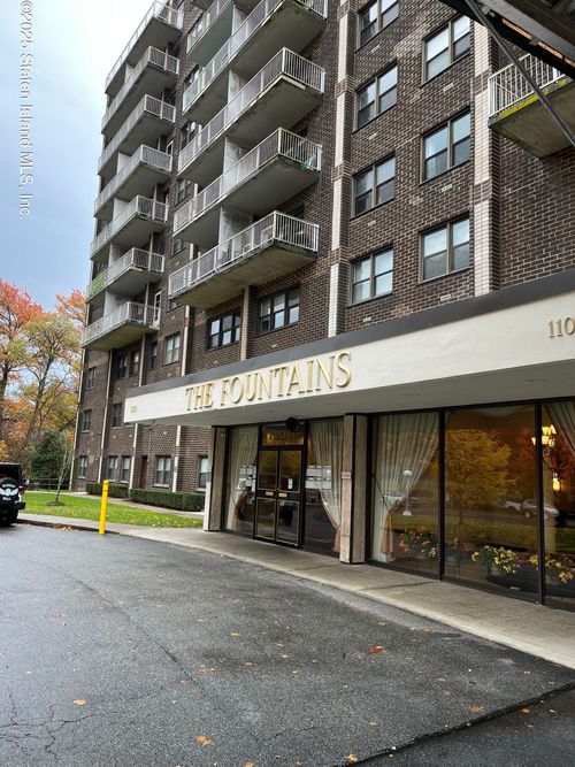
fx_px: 576
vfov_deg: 67.3
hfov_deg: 53.0
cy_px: 384
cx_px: 288
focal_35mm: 26
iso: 50
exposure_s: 1/209
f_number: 1.6
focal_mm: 5.1
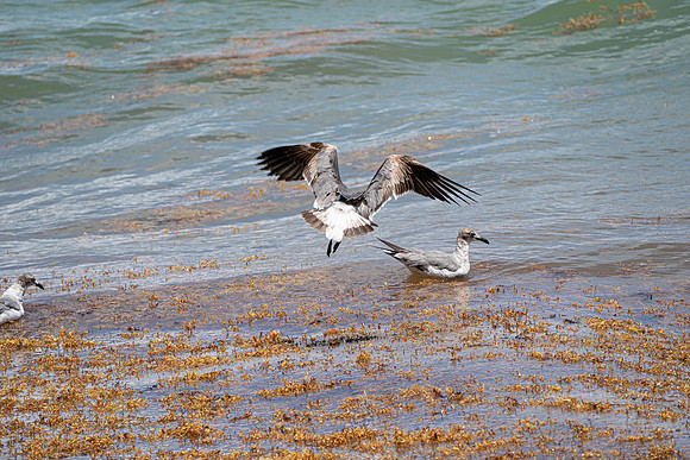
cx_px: 345
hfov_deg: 5.2
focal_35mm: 400
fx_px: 7668
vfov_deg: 3.4
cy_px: 230
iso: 640
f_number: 10
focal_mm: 400
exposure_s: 1/1250
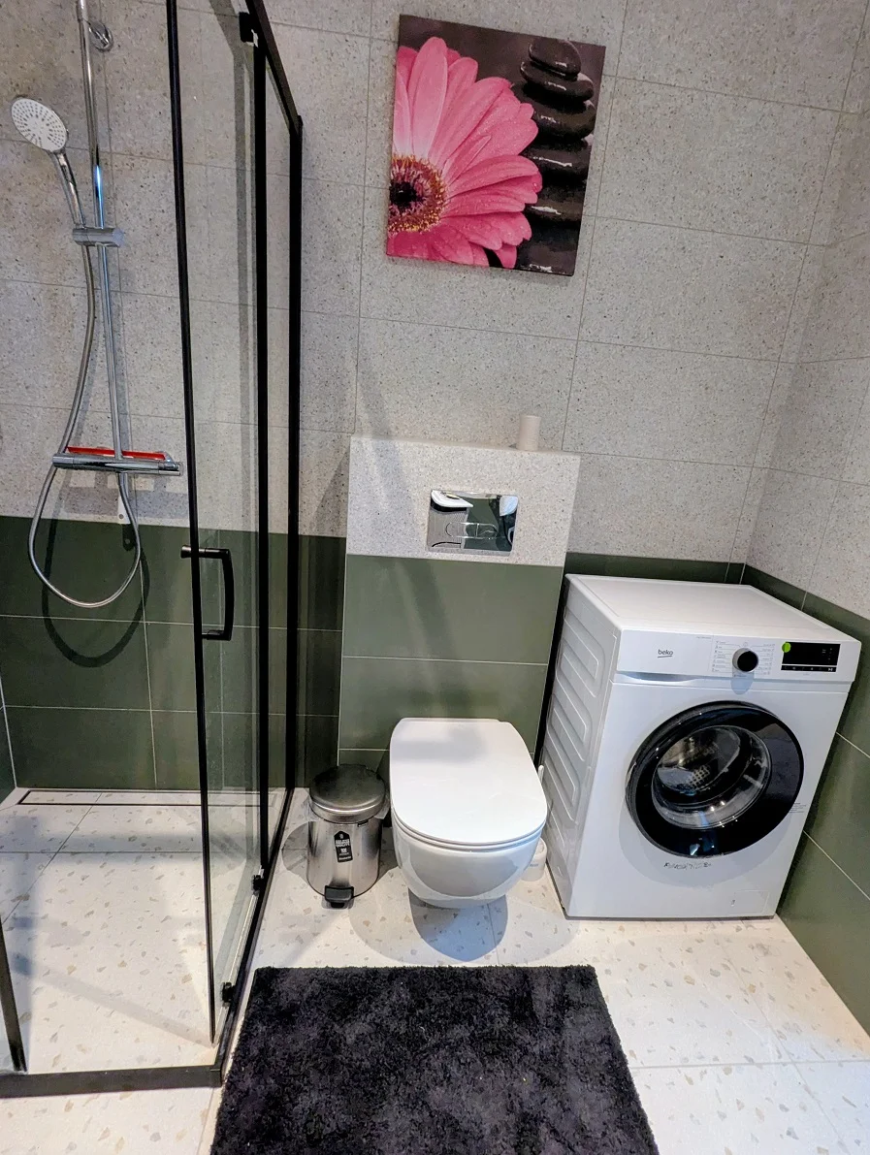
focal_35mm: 16
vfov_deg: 94.4
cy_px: 578
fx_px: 535
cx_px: 435
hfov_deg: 78.3
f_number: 2.2
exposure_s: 1/50
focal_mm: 2.35
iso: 387
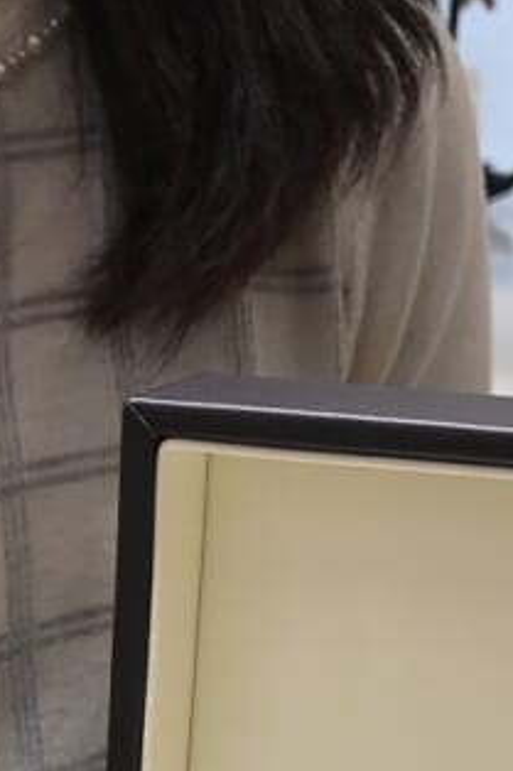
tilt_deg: -27.9
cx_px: 103
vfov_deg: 19.1
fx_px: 2033
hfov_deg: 14.3
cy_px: 1129
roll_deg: -0.9
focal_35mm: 95
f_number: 1.8
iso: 25
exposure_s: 1/100
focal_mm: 3.99
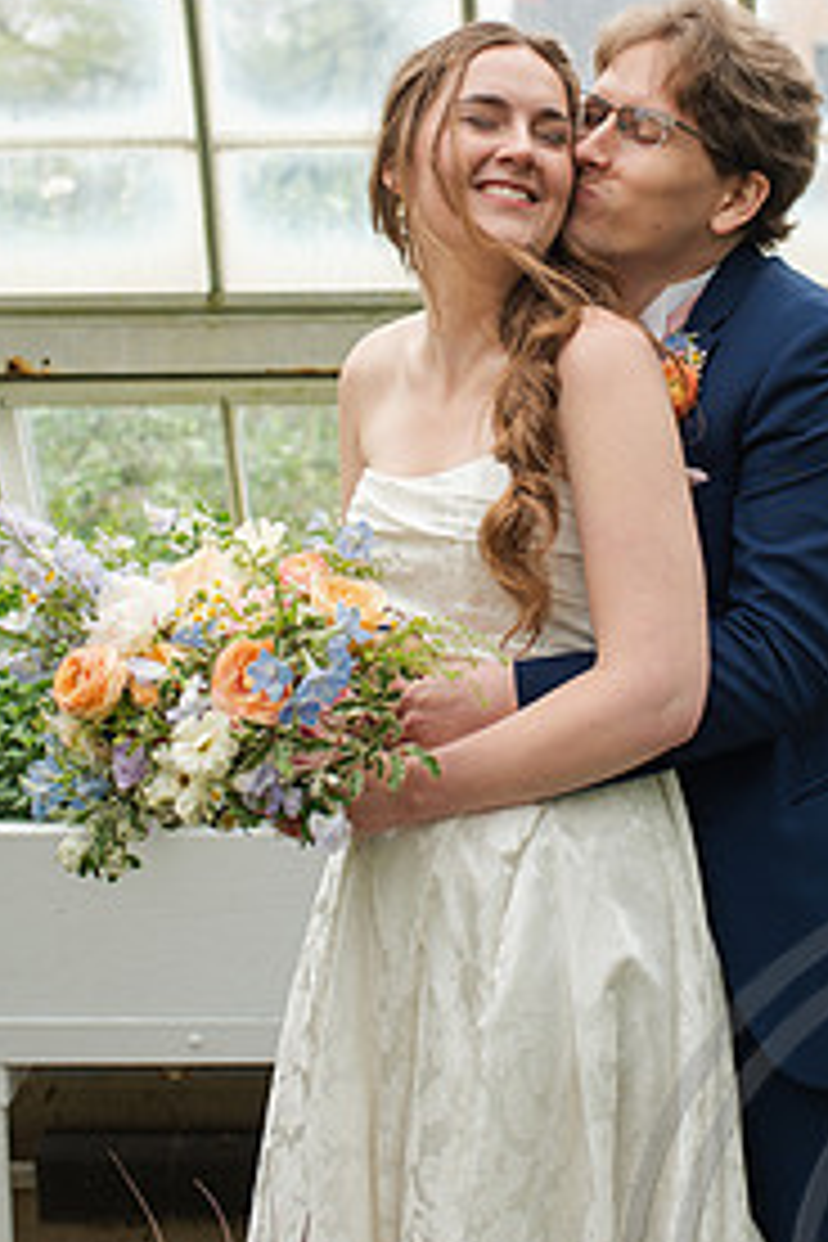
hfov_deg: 23.7
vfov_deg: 34.6
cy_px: 378
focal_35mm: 57
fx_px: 1966
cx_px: 542
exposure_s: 1/320
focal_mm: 35
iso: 100
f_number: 3.2
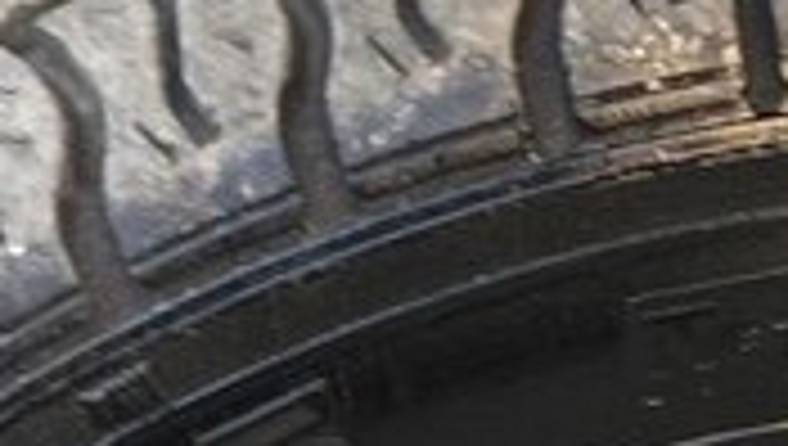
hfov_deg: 17.8
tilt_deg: -38.5
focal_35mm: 119
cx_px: 621
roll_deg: -10.0
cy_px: 863
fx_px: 2490
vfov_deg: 9.6
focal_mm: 4.15
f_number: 2.2
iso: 40
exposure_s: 1/50
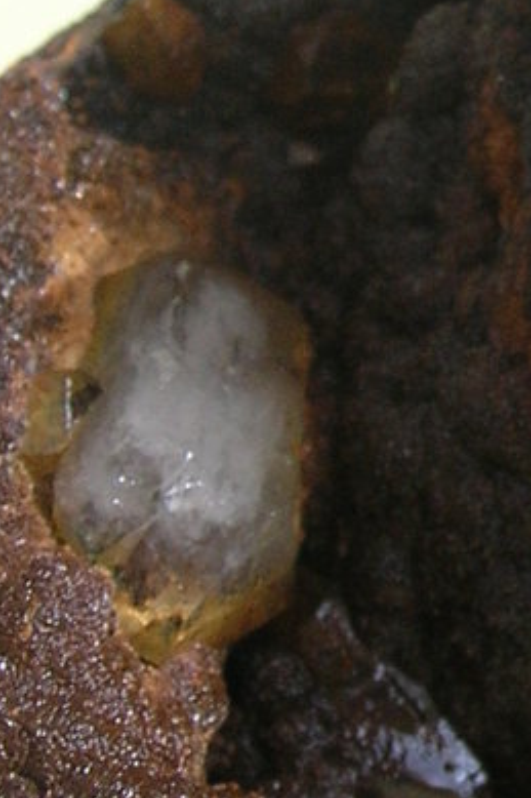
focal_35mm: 154
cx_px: 727
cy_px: 144
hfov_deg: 8.7
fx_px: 3410
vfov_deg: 13.3
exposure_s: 1/56.1
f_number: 2.7
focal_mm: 6
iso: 50
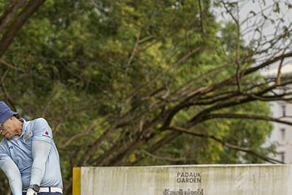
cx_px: 74
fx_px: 1640
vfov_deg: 6.8
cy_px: 146
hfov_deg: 10.2
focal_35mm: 202
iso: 400
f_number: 2.8
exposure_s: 1/4000
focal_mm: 87
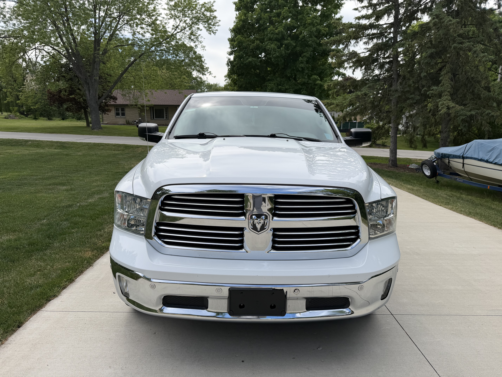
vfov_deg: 56.8
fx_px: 348
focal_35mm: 24
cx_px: 251
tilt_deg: -11.0
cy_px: 188
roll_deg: -0.3
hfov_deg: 71.6
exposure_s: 1/3021
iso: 80
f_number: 1.78
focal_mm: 6.76
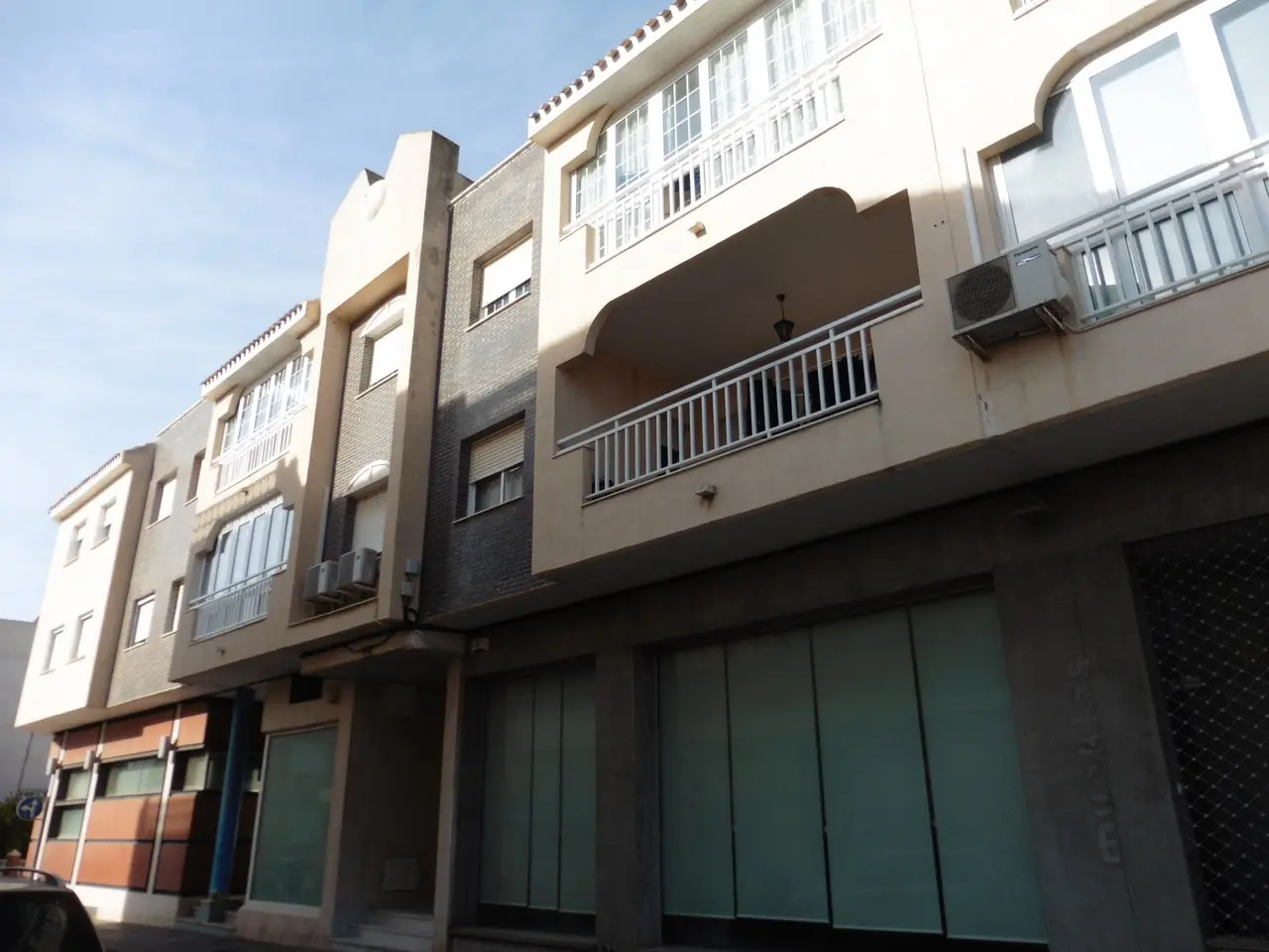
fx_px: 880
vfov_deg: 56.8
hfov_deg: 71.6
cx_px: 634
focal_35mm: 24
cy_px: 476
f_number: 3.3
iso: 100
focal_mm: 4.3
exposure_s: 1/1000
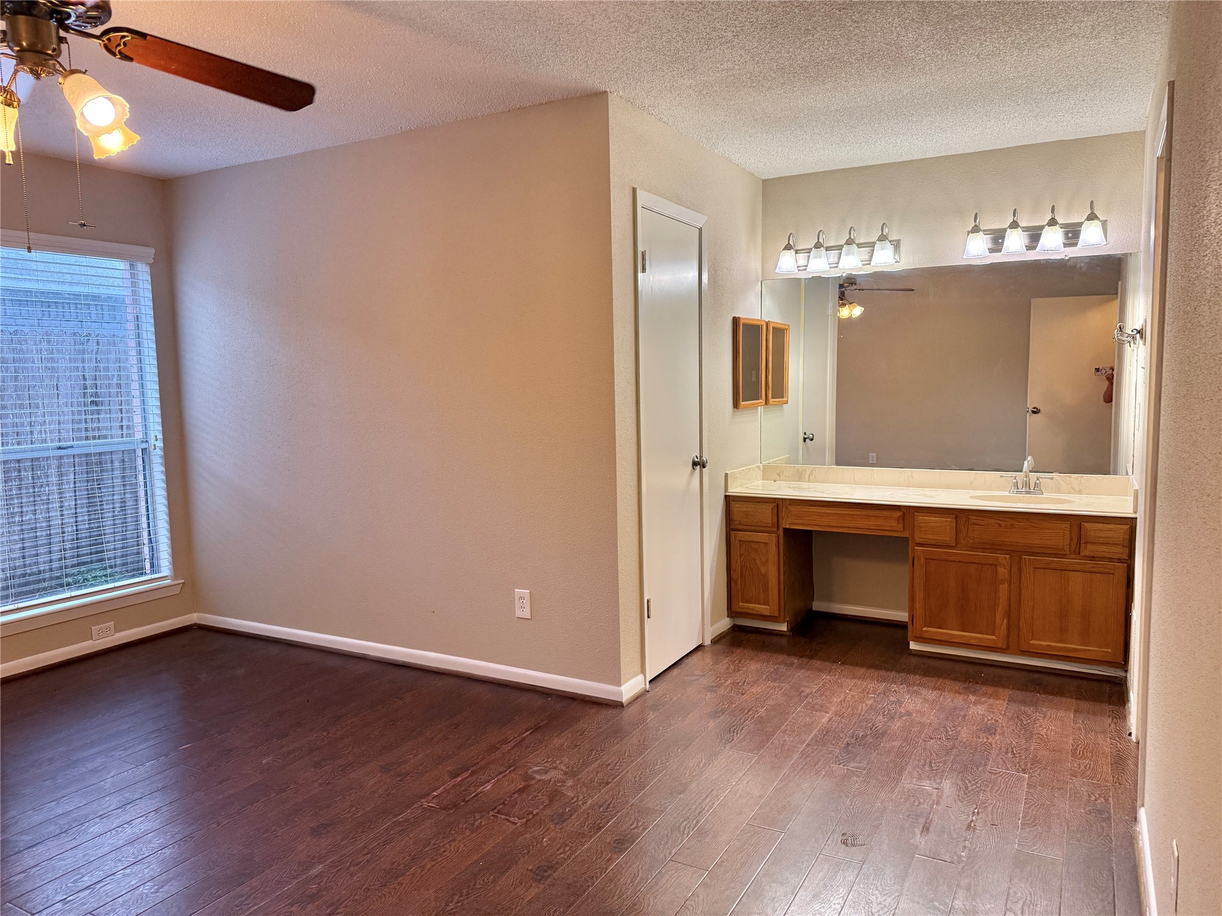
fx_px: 847
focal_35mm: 24
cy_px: 458
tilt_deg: -5.5
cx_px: 611
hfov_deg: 71.6
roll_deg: +0.6
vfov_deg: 56.8
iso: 200
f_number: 1.78
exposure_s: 1/203
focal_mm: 6.76
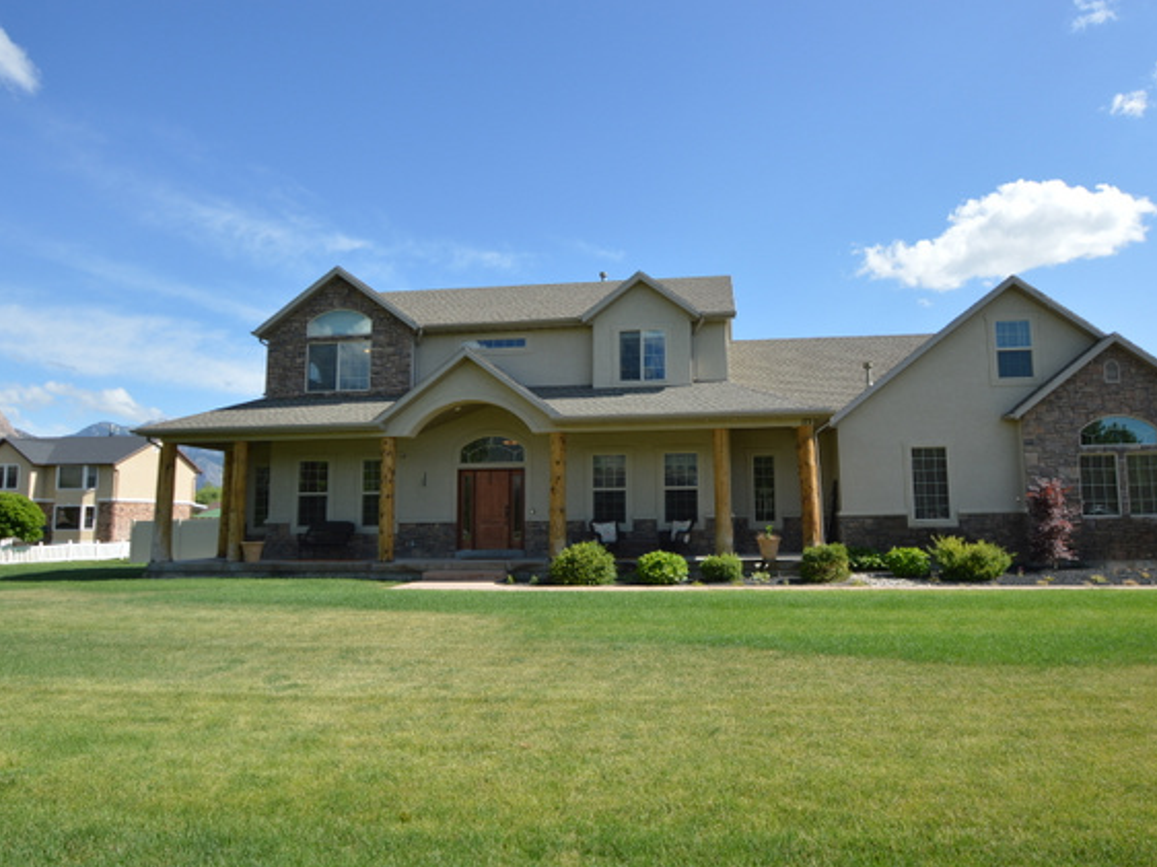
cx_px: 642
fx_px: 768
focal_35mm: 23
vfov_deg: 58.8
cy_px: 430
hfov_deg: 73.7
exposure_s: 1/200
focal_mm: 14
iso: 100
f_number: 7.1
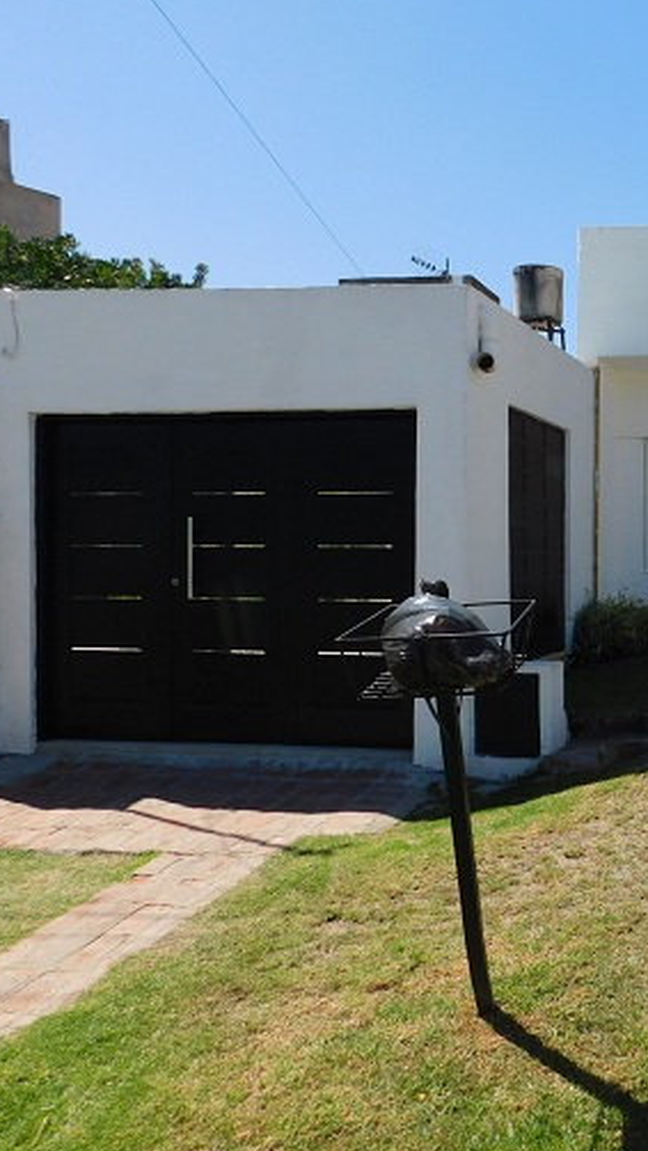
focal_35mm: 34
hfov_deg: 30.2
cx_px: 753
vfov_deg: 58.0
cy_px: 572
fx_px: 1038
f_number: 6
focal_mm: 4
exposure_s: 1/400
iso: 125
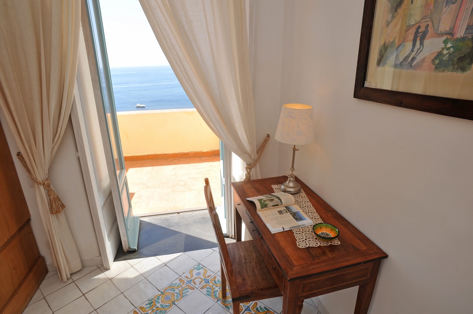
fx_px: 263
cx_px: 236
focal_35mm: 20
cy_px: 157
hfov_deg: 84.0
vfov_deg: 61.8
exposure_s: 1/250
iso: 400
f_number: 11
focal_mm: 20
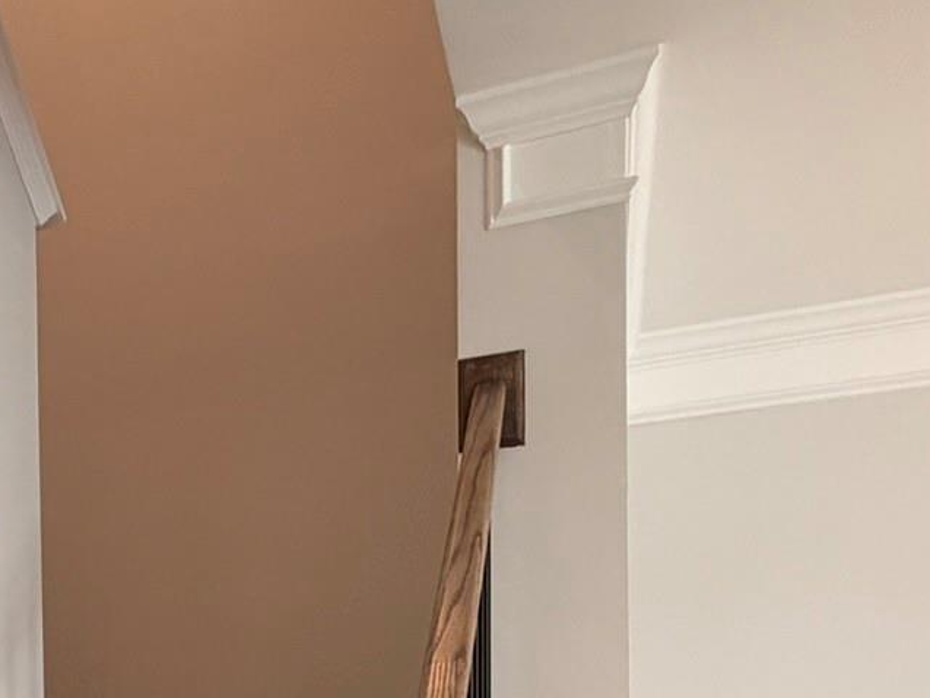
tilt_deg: -1.9
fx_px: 1209
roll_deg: +2.1
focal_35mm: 45
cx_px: 150
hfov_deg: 39.9
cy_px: 862
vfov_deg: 27.8
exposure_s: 1/120
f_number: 2.2
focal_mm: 2.22
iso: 320
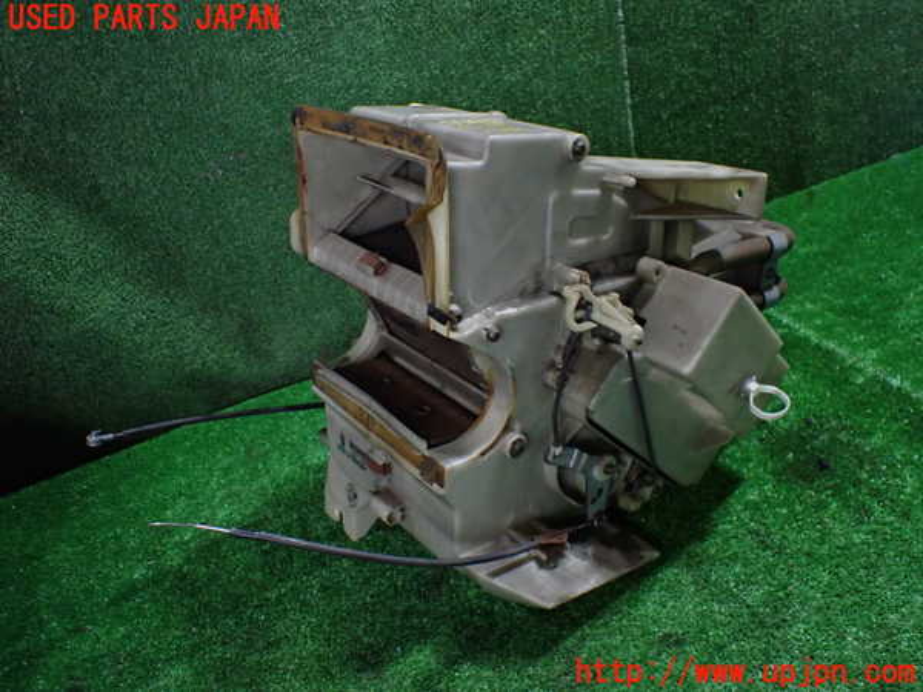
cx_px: 462
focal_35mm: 30
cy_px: 346
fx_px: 800
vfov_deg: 46.8
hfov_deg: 60.0
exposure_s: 1/125
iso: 800
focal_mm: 5.4
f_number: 2.3
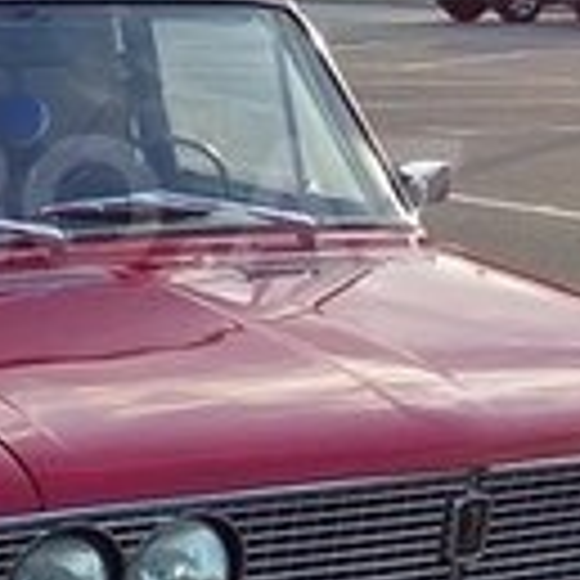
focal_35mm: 140
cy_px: 205
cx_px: 4
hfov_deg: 12.3
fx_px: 2654
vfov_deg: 12.5
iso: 40
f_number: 2.2
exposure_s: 1/277
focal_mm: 3.3
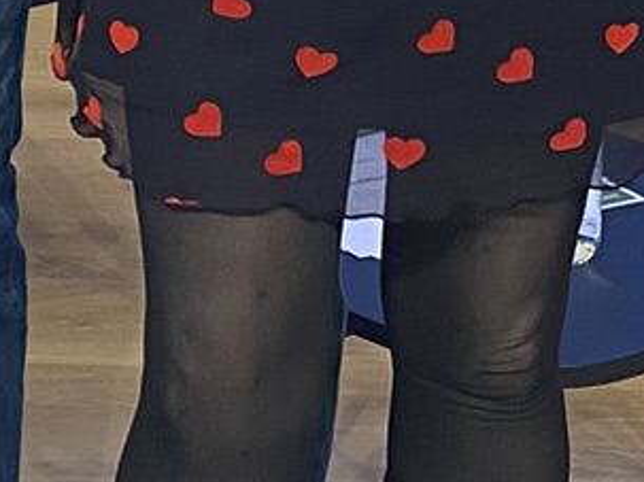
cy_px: -486
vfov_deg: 8.0
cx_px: -36
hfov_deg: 11.1
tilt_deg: -8.7
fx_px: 3273
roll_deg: -0.4
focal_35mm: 176
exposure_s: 1/50
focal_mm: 4.25
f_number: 1.8
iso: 80
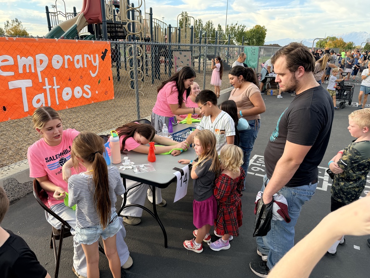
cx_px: 185
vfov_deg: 56.8
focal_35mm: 24
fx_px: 257
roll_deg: -1.3
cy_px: 139
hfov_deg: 71.6
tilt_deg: -20.2
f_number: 1.78
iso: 100
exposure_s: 1/805
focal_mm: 6.76
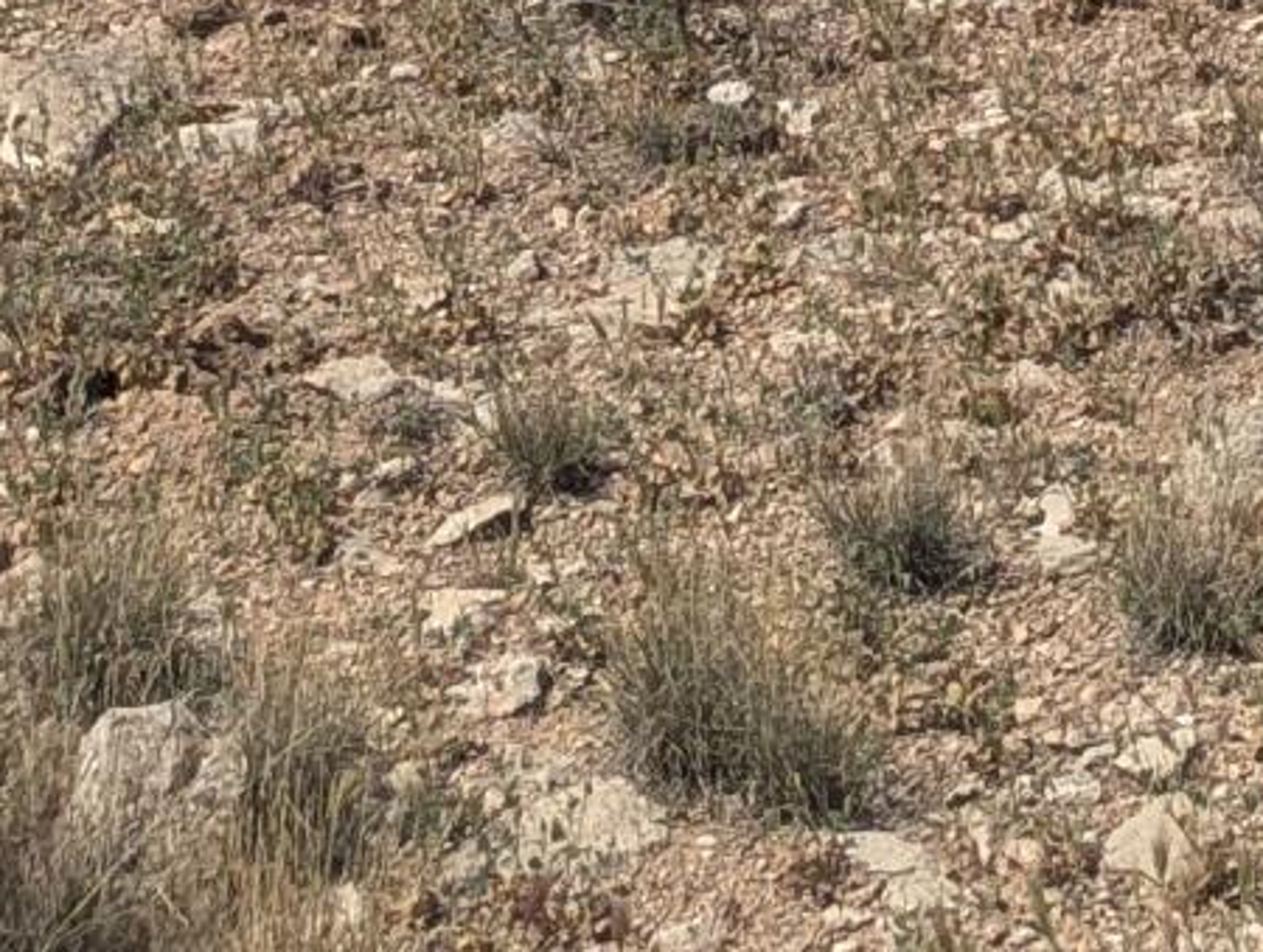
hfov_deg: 12.0
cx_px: 1645
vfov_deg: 8.2
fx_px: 5847
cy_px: -1629
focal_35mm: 160
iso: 51
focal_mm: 6.81
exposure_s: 1/3058
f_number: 1.85
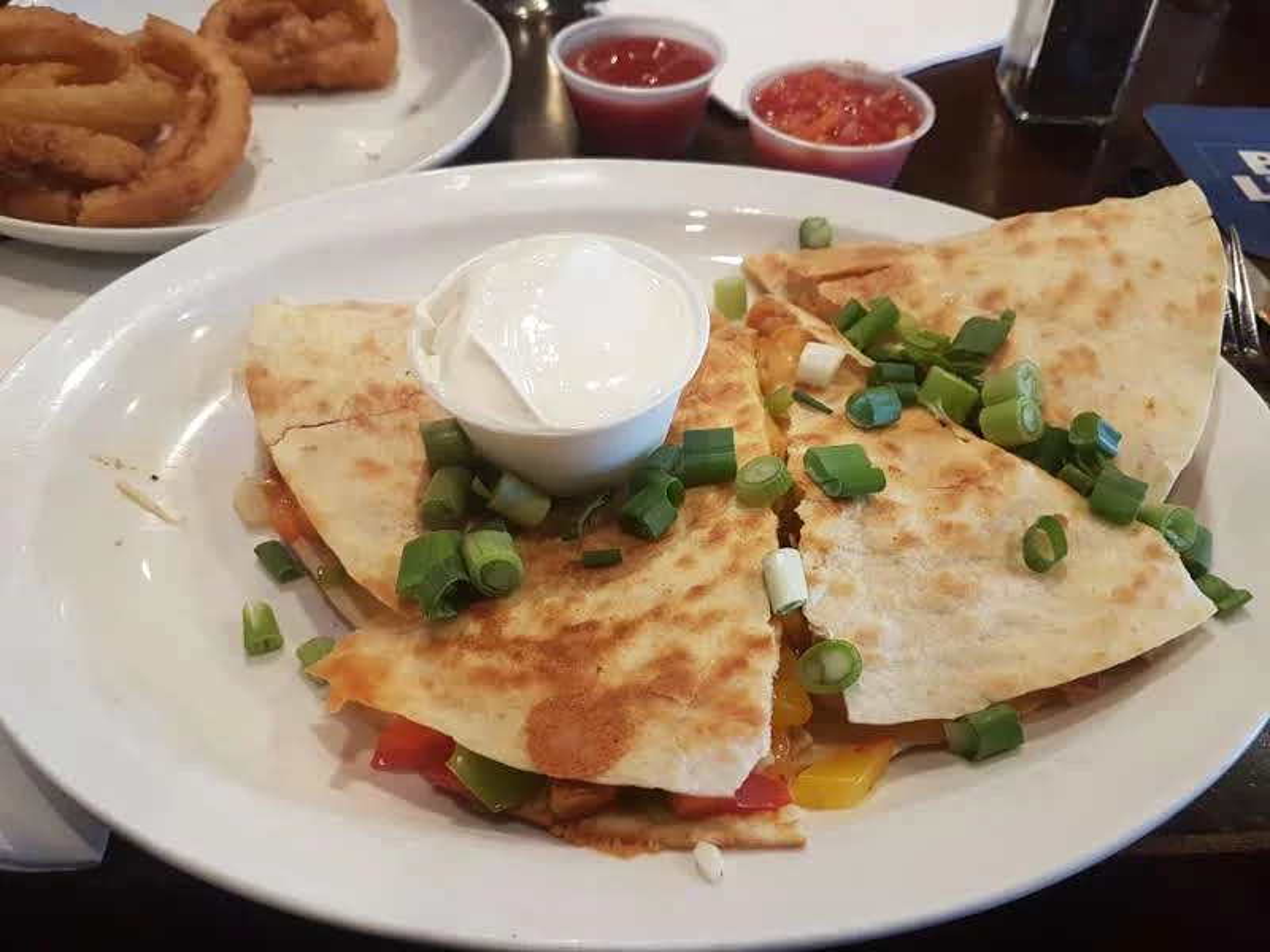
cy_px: 476
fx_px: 954
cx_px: 635
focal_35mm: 26
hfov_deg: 67.3
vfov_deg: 53.1
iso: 160
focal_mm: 4.2
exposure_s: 1/40
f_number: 1.7
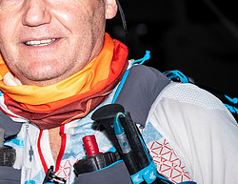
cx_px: -69
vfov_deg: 8.4
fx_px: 1244
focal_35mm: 179
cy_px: 119
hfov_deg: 10.7
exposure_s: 1/200
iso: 320
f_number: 4
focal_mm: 70
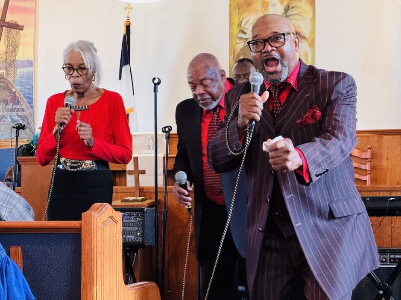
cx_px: 212
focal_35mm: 84
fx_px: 973
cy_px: 160
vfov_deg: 17.6
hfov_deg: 23.3
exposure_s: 1/60
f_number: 2.8
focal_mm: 9
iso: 400
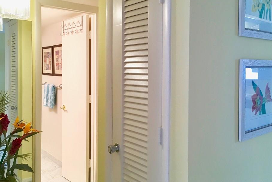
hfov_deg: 55.8
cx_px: 129
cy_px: 74
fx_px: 257
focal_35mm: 34
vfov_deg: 38.8
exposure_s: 1/30
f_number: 2.2
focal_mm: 4.15
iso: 40
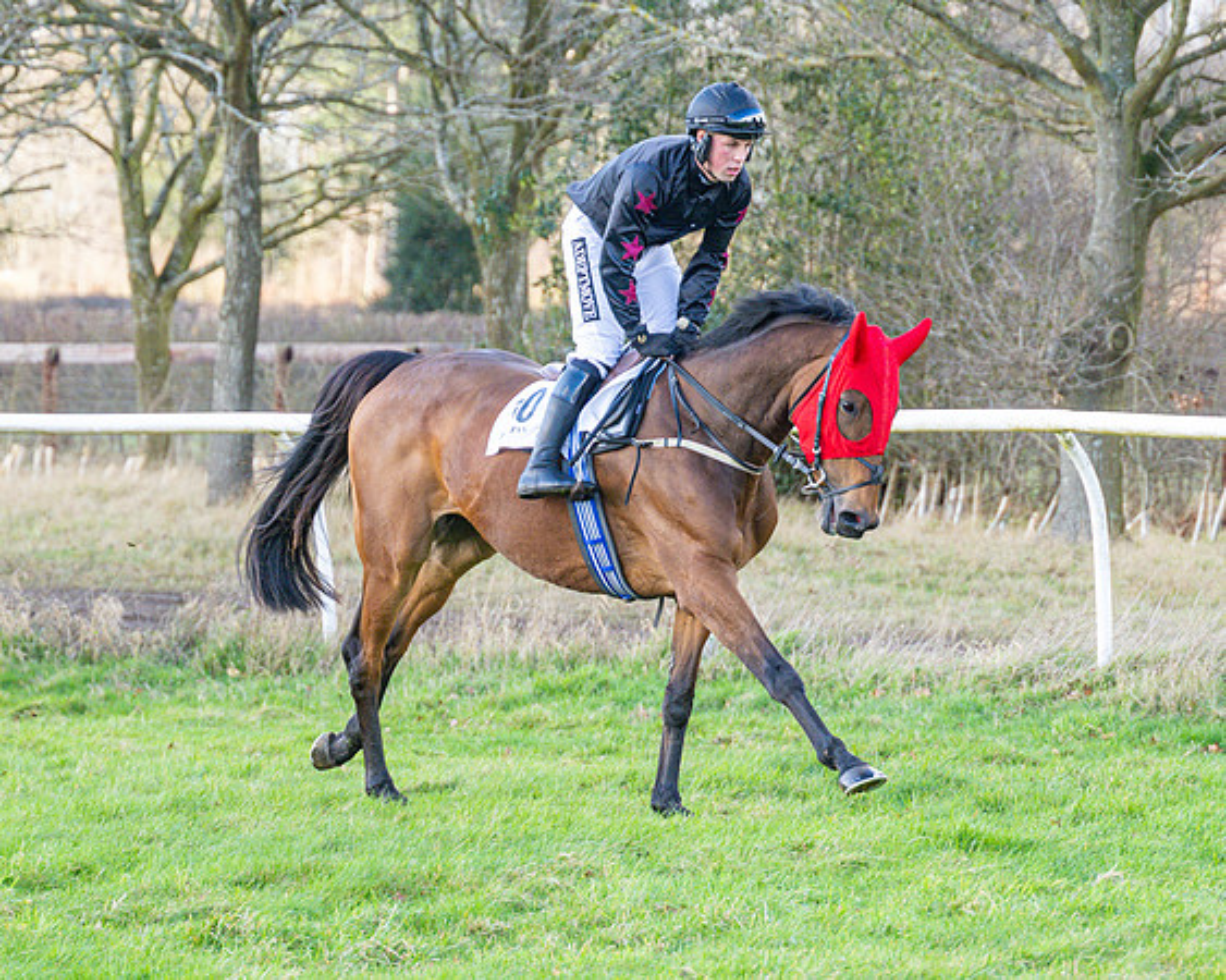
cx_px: 722
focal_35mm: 242
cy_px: 547
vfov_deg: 6.4
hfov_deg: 8.0
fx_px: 8778
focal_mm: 125
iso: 800
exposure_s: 1/800
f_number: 4
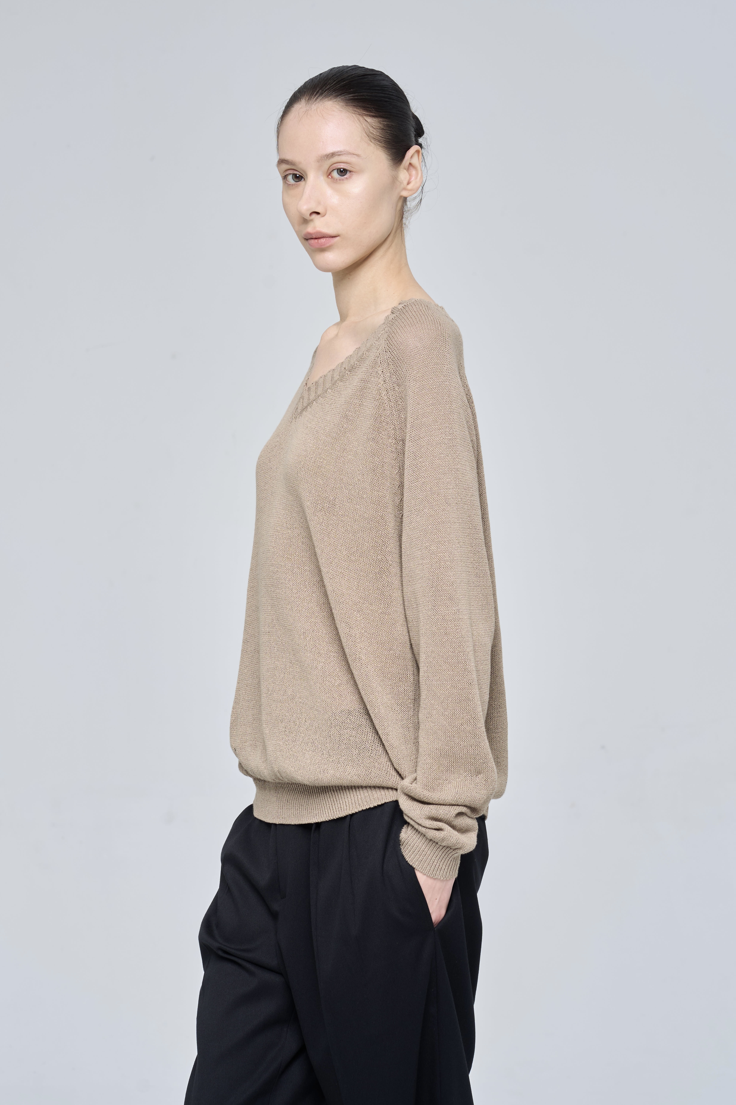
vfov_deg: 23.9
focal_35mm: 85
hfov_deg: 16.1
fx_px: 2607
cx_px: 368
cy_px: 552
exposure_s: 1/125
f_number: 8
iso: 200
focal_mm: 85
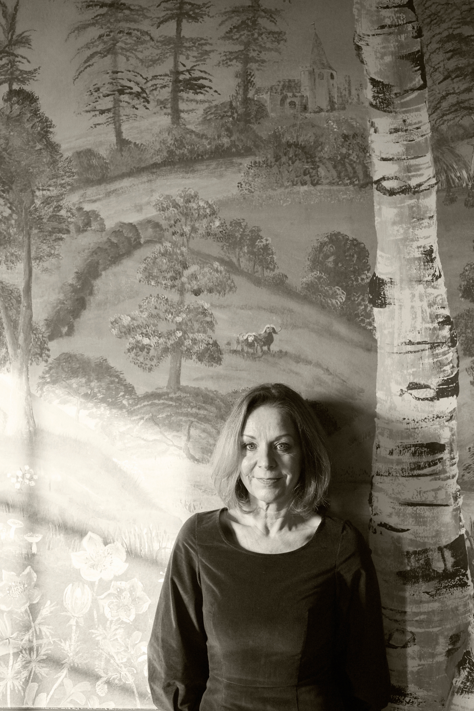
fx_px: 987
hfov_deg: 27.0
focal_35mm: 50
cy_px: 356
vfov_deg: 39.6
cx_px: 237
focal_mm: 50
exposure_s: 1/1250
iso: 800
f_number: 4
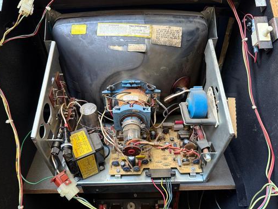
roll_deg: +0.7
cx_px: 138
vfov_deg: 54.9
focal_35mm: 25
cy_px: 102
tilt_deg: +14.0
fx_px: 201
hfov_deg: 69.4
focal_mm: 6.76
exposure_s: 1/60
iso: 400
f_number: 1.78
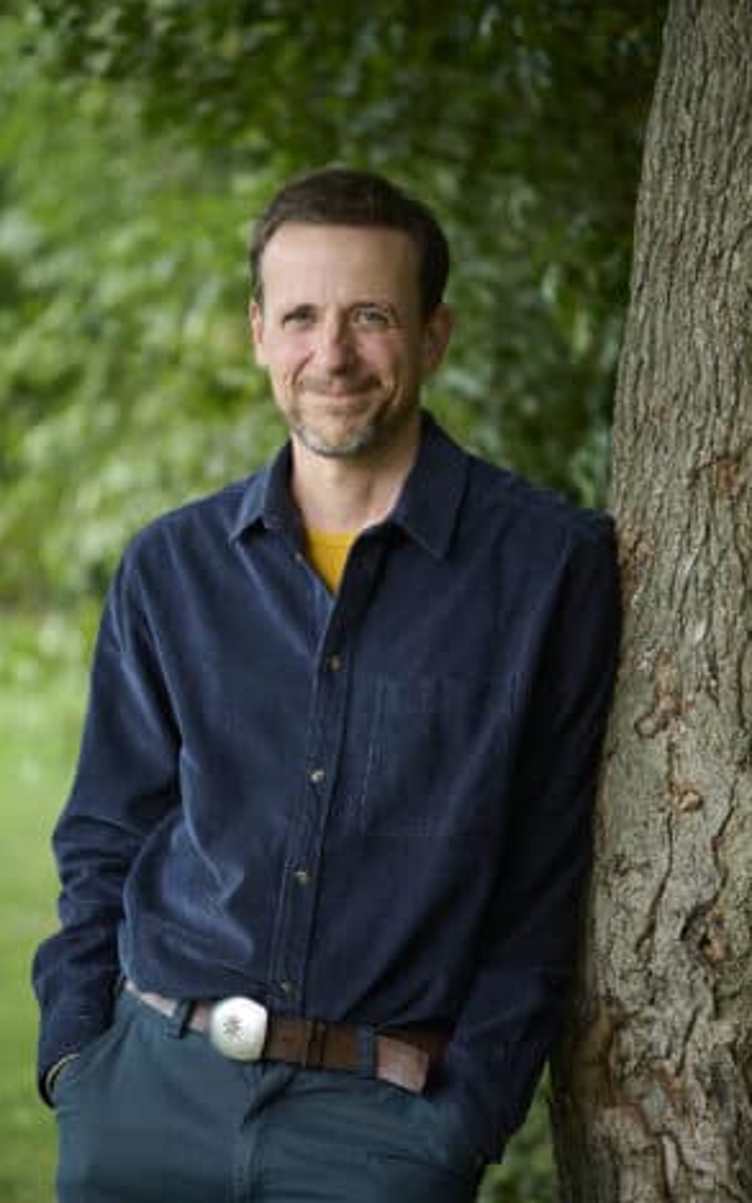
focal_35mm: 114
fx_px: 3739
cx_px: 343
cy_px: 575
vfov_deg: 18.3
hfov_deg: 11.5
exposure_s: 1/80
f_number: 2.8
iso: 32
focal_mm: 105
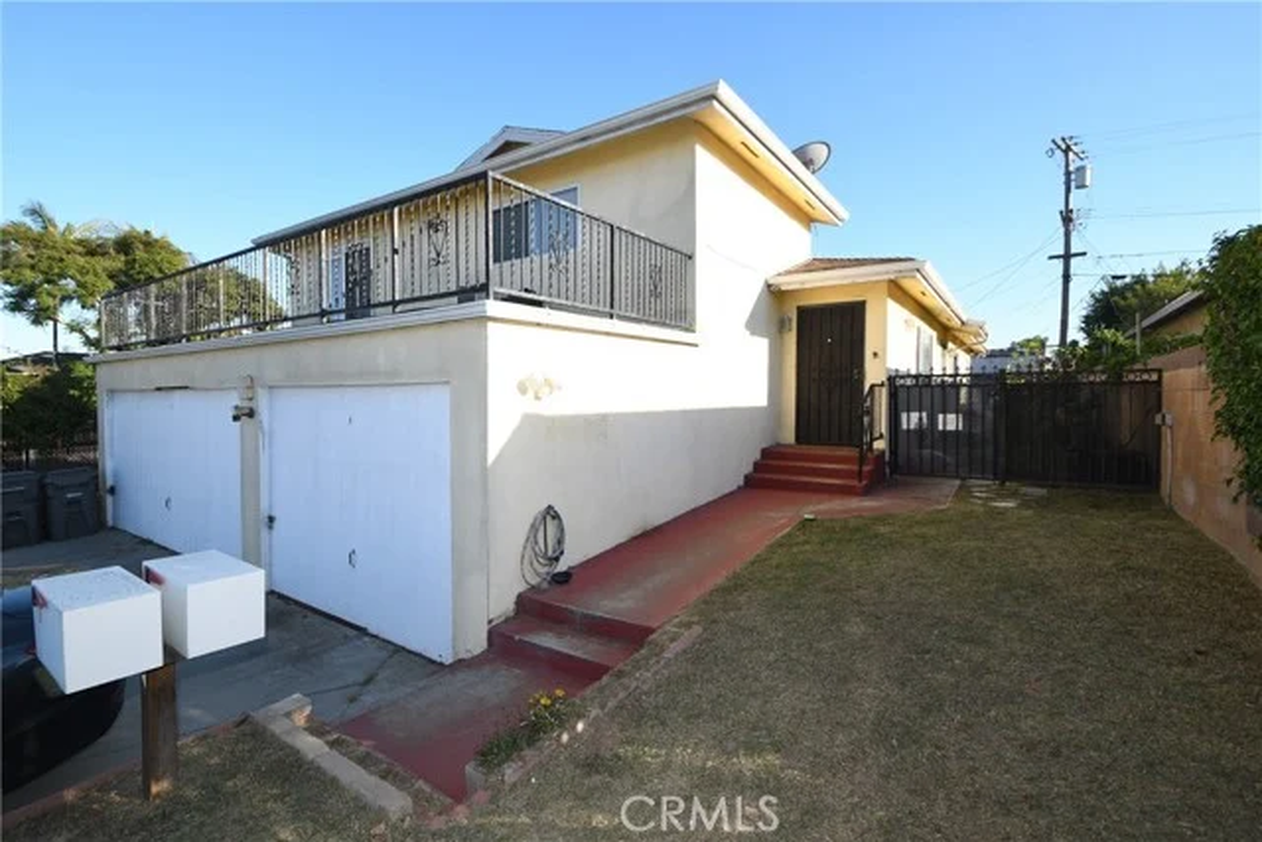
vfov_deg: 77.4
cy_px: 421
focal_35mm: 15
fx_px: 526
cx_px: 631
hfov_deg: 100.4
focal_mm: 10
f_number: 6.3
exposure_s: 1/160
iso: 100
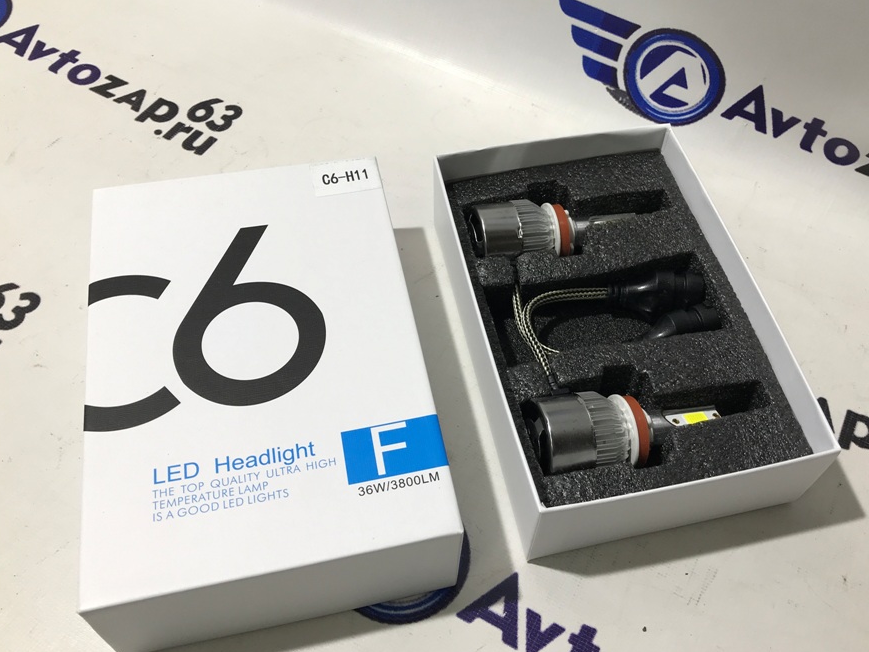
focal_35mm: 33
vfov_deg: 42.9
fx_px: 829
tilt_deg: -52.9
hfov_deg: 55.3
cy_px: 303
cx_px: 469
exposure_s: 1/100
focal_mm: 3.99
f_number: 1.8
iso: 25
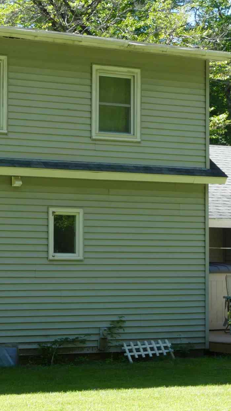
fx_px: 1045
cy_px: 279
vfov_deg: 22.1
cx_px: 0
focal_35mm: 96
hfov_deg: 12.5
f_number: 8
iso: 125
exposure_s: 1/80
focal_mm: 13.43
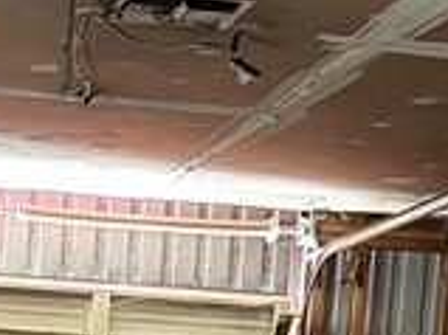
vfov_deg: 8.9
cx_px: 54
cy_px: 715
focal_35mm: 155
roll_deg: -3.4
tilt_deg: -5.7
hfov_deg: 12.7
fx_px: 2004
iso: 1000
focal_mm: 6.76
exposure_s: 1/10
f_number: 1.78
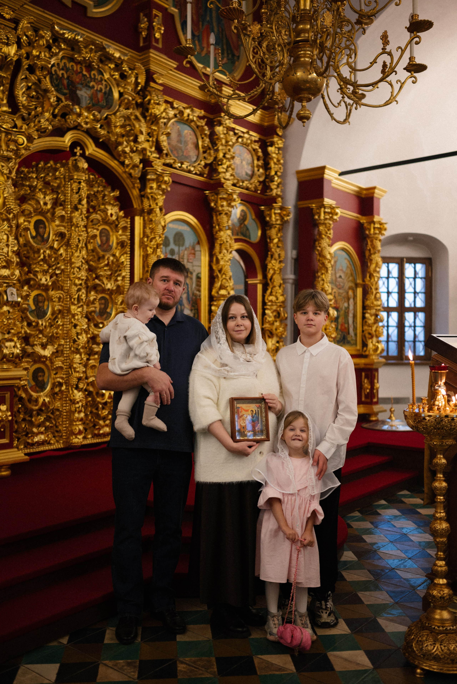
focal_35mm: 35
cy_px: 342
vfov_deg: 54.4
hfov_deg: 37.9
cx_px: 228
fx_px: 666
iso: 800
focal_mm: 35
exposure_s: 1/320
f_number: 1.8
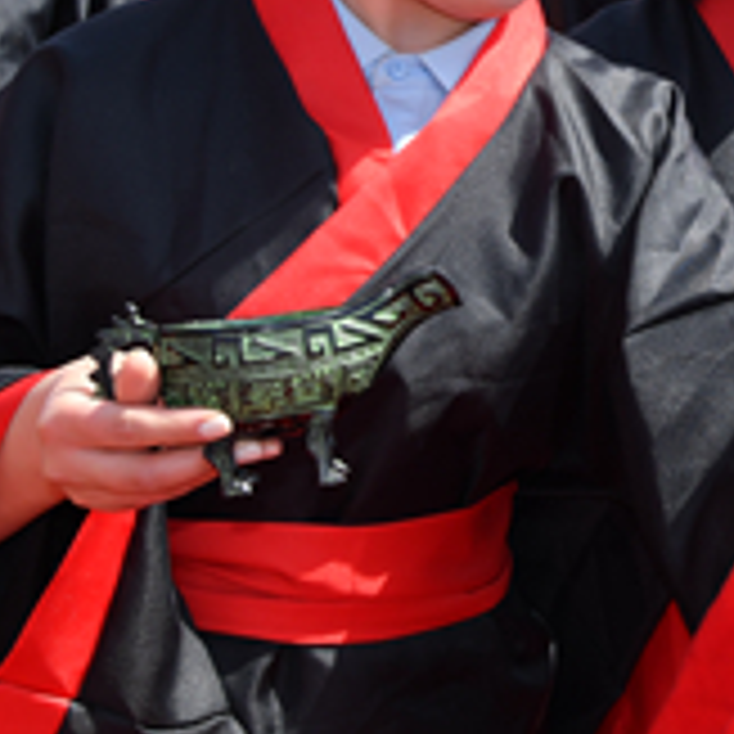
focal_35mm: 92
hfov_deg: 17.9
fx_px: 2207
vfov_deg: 18.5
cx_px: 901
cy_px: 61
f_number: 7.1
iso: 125
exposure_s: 1/200
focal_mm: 22
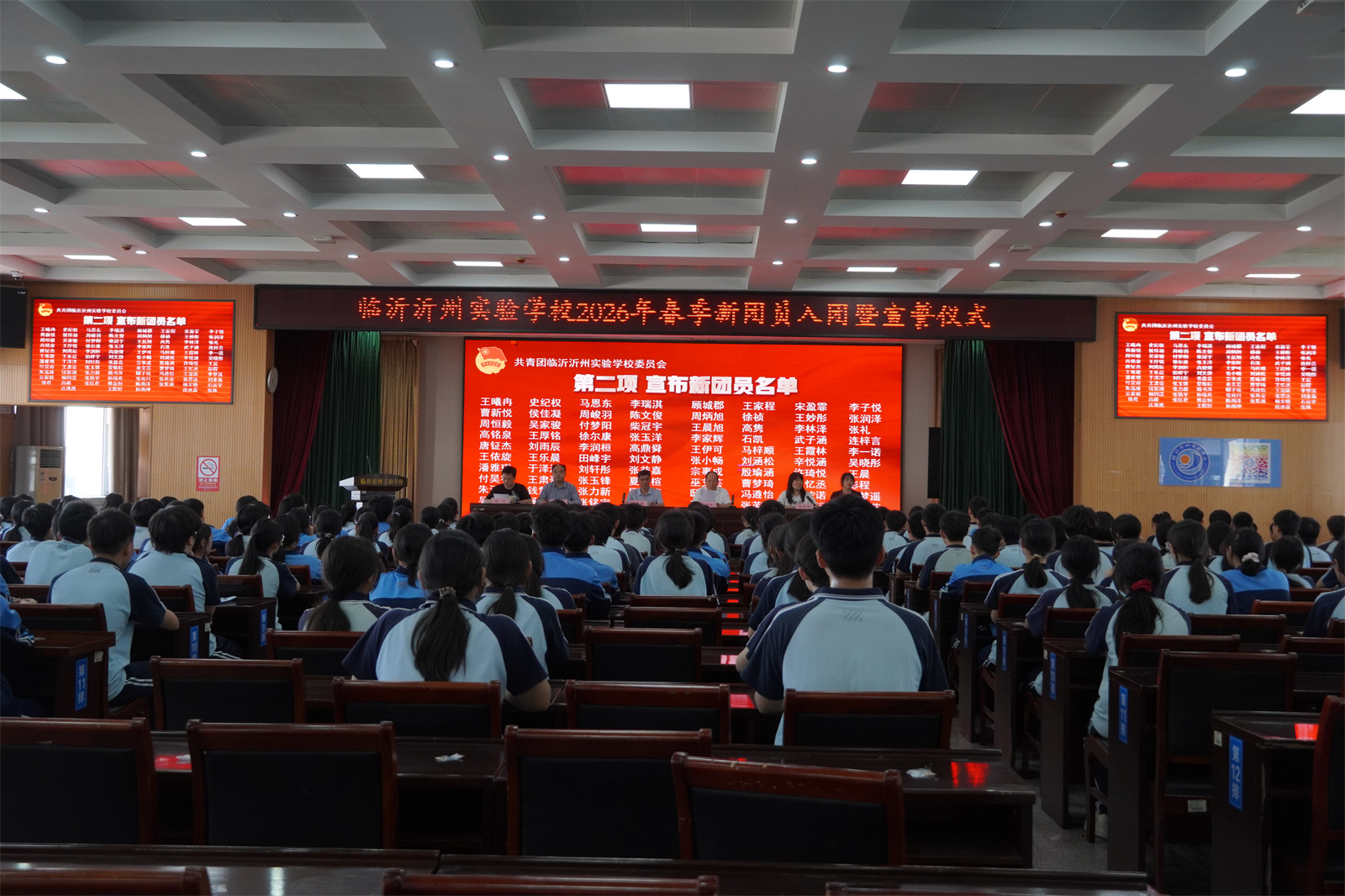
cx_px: 672
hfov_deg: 51.3
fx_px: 1401
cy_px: 448
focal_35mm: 38
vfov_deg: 35.5
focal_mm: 25
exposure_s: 1/160
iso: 800
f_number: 4
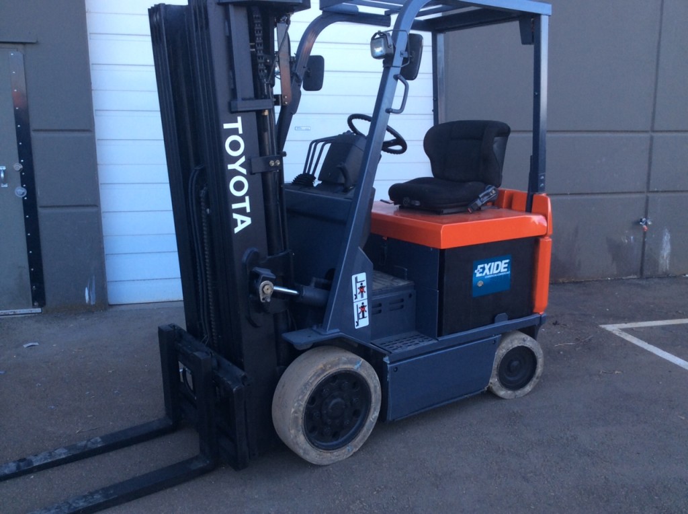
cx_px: 344
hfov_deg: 55.4
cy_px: 257
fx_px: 655
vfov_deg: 42.8
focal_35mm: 33
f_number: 2.4
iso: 32
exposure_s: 1/120
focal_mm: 3.3
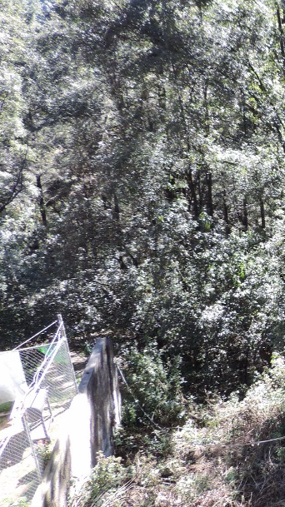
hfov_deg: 22.5
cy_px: 267
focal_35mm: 44
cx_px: 420
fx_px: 592
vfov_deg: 46.4
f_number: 3
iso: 80
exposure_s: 1/80
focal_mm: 4.3
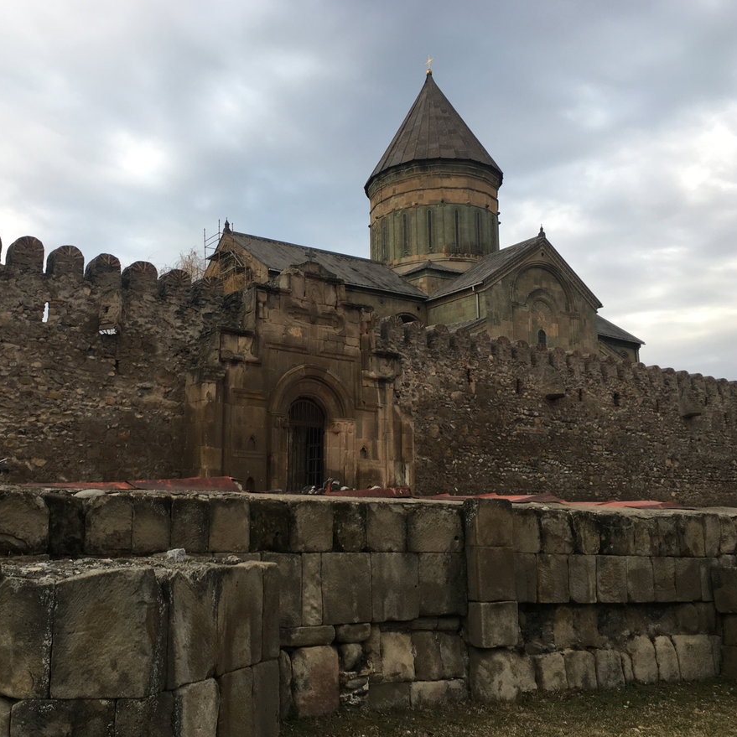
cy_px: 364
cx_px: 272
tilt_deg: +13.6
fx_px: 843
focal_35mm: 35
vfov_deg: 47.2
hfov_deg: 46.8
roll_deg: -2.0
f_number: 2.2
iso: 25
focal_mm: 4.15
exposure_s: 1/100
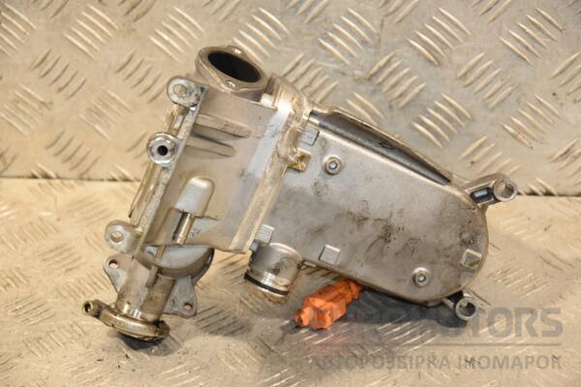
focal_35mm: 112
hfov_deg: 18.2
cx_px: 290
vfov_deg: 12.2
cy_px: 194
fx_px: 1815
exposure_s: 1/100
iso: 800
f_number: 5.3
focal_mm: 75
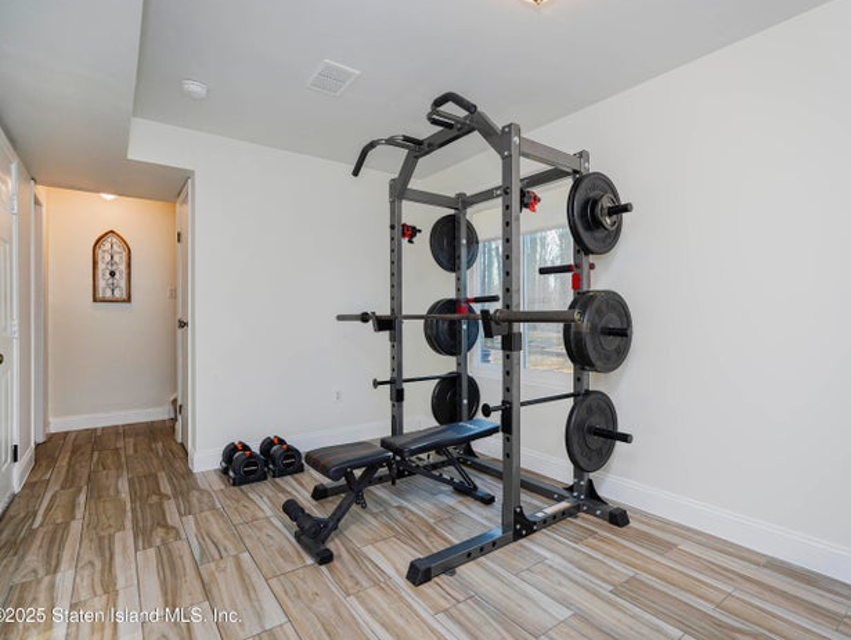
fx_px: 443
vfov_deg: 71.6
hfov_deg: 87.1
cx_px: 487
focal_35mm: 18
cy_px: 313
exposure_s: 1/30
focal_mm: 16
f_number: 4
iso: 125
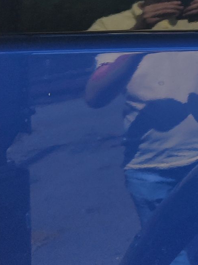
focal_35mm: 73
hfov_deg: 18.2
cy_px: -1
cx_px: 284
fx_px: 557
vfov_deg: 25.4
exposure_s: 1/4992
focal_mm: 6.92
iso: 50
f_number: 1.9
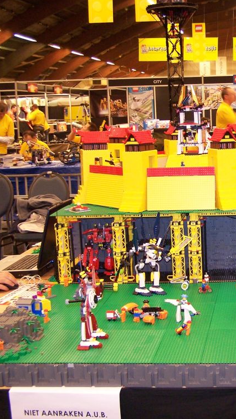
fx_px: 623
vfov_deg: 37.2
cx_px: 252
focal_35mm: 56
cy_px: 208
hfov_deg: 20.6
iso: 140
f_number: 2.8
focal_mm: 6.3
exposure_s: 1/6
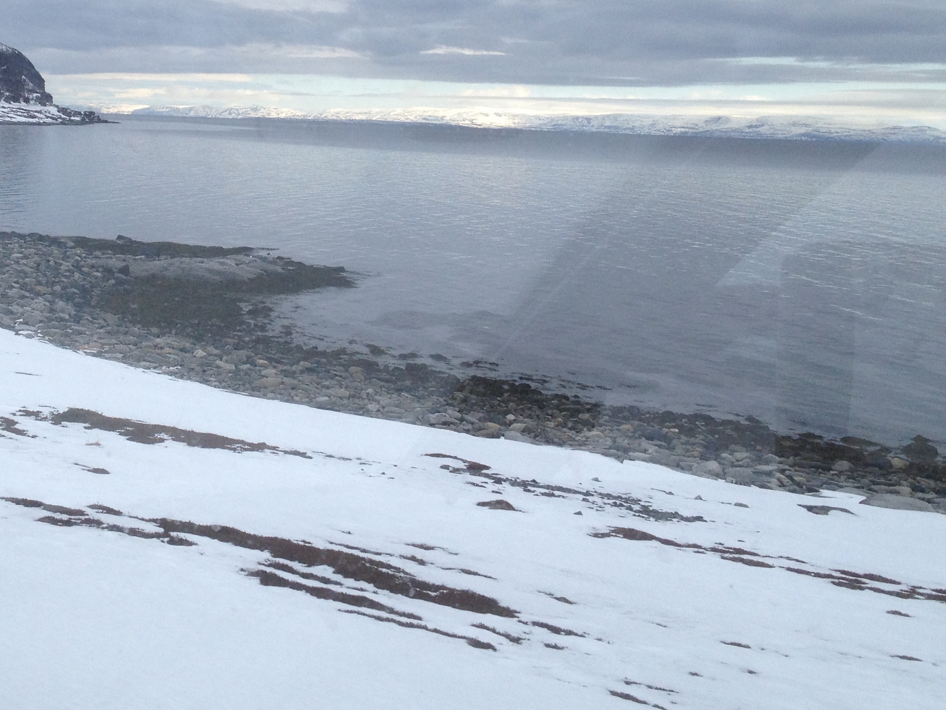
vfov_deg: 23.0
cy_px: 144
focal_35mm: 63
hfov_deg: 30.2
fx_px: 1722
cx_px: 232
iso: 50
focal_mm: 4.28
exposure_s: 1/1082
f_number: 2.4
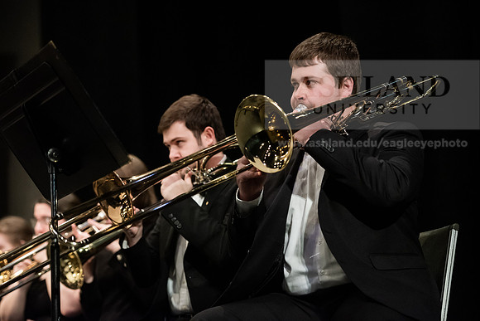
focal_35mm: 116
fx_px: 1547
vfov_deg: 11.8
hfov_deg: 17.6
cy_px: 160
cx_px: 240
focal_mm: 116
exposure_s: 1/250
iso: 5000
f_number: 3.2
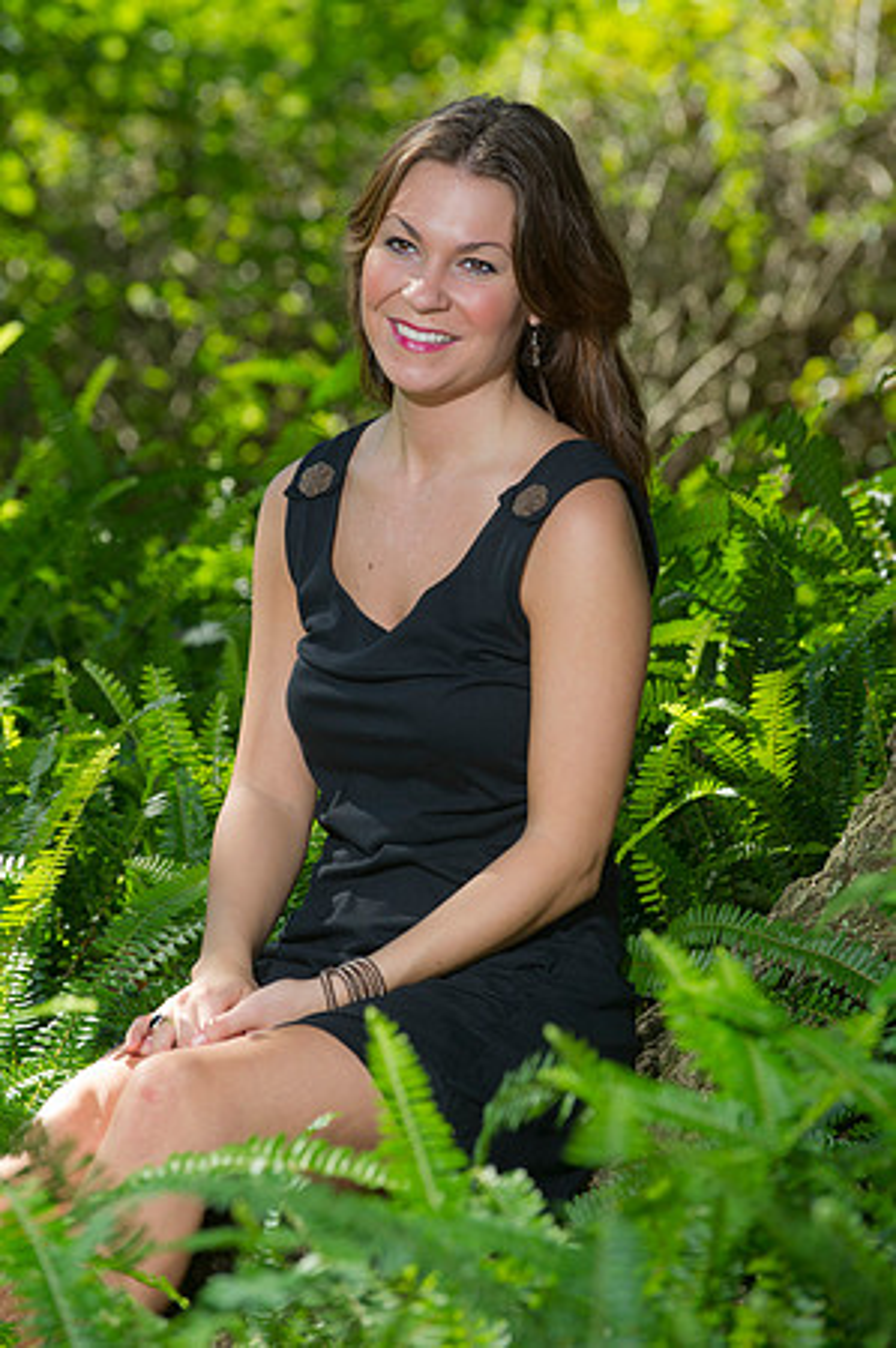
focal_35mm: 200
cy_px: 674
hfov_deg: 6.9
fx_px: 7483
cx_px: 448
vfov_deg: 10.3
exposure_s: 1/125
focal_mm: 200
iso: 250
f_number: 5.6
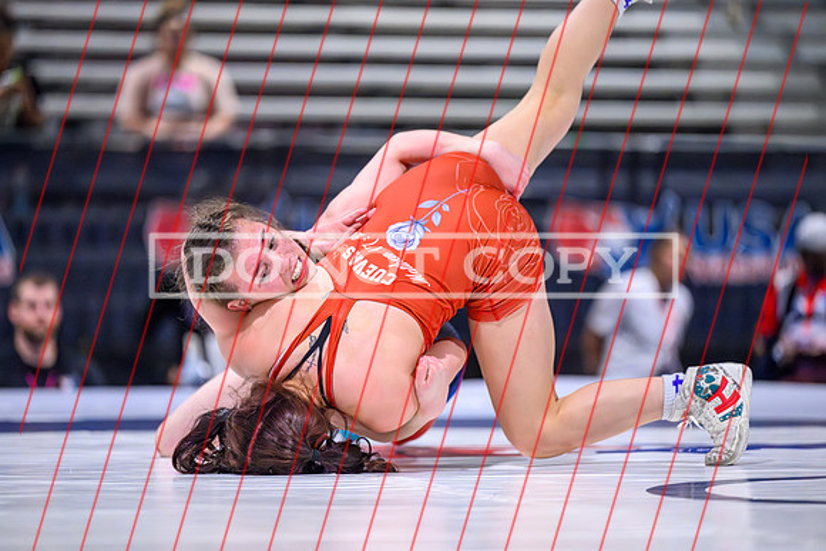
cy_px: 276
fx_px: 4360
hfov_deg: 10.8
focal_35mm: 190
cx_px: 413
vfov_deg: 7.2
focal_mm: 190
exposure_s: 1/800
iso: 10000
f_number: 2.8
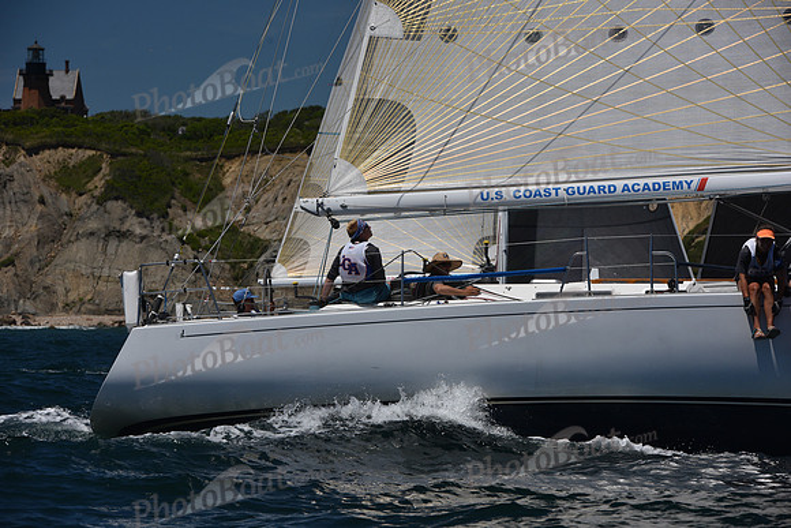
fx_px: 3846
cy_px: 264
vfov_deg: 7.9
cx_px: 396
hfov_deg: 11.7
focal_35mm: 175
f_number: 10
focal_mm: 175
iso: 250
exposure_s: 1/800
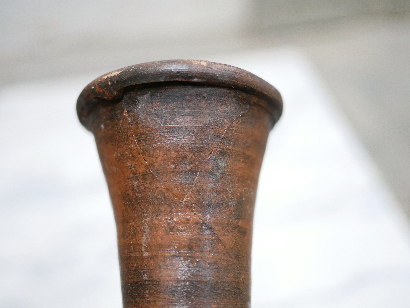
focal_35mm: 40
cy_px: 154
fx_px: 474
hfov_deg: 46.8
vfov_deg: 36.0
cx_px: 205
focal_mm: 20
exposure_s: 1/60
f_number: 1.7
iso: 1600
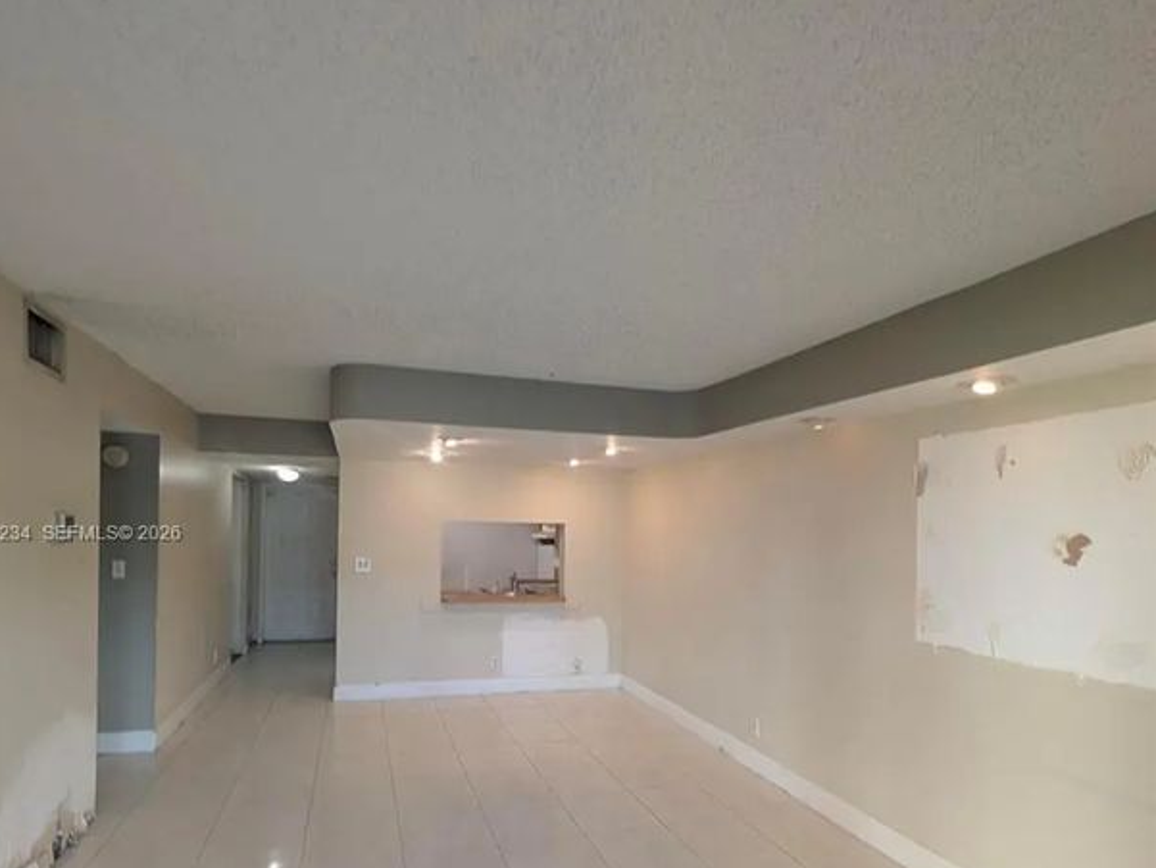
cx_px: 544
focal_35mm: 17
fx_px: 568
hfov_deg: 90.9
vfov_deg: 73.7
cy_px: 535
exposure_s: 1/40
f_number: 1.7
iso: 90
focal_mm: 2.02
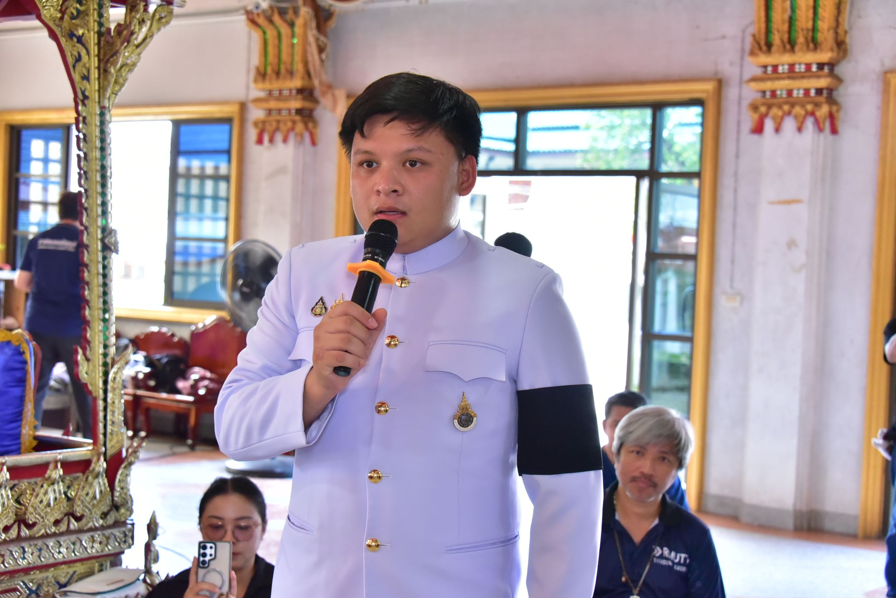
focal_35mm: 58
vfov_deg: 23.4
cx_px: 448
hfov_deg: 34.5
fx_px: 1444
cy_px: 299
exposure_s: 1/160
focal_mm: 58
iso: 6400
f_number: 6.3
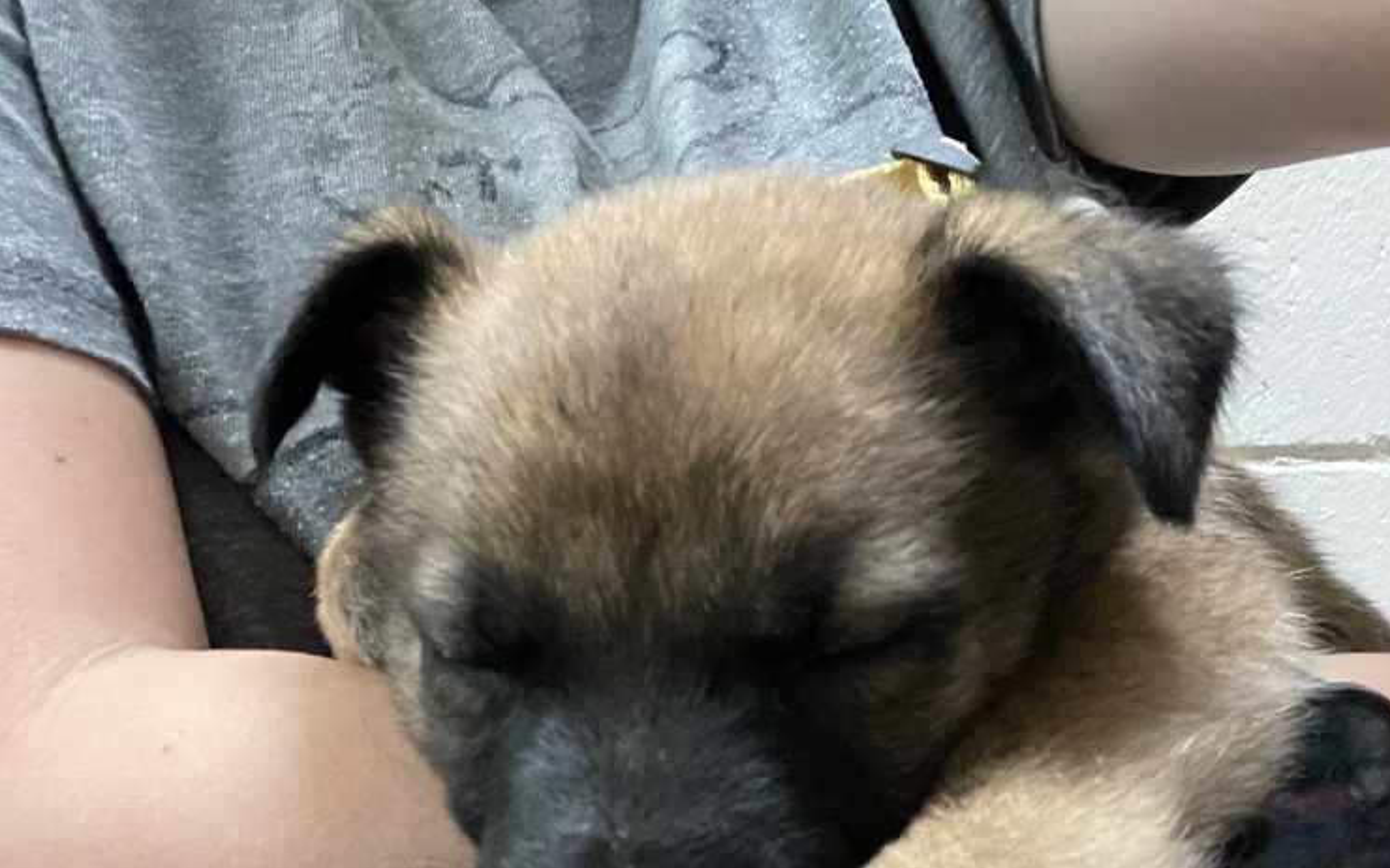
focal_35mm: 43
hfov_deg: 46.2
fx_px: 1628
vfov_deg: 28.0
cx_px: 703
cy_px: 876
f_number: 2.2
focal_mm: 2.71
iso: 640
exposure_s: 1/17
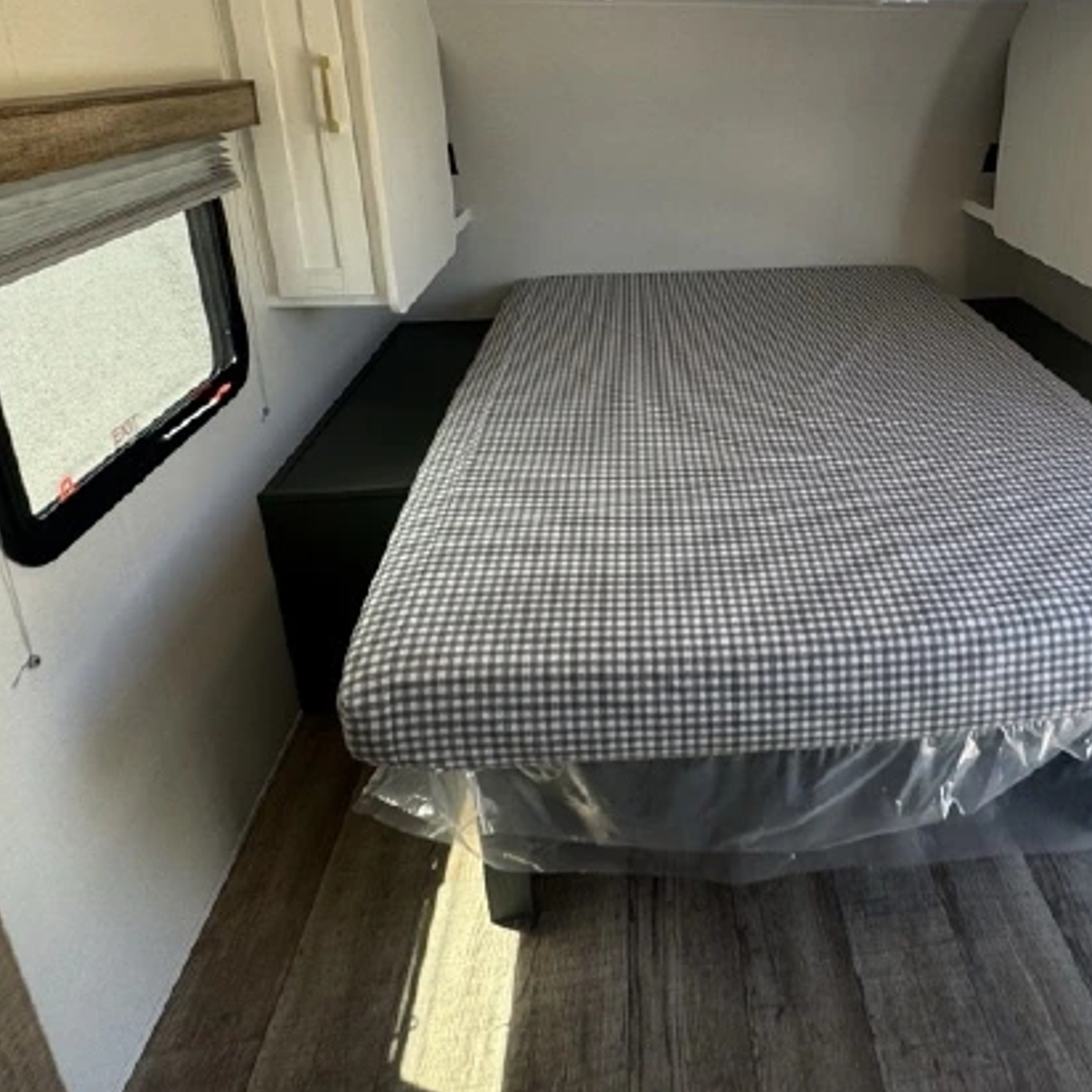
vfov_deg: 62.5
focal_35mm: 24
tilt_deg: -19.9
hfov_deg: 62.7
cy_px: 318
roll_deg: -0.9
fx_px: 857
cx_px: 763
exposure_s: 1/99
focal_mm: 2.22
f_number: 2.2
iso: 64
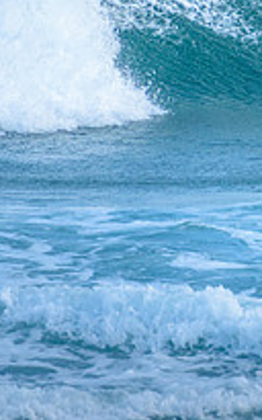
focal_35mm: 1418
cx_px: 533
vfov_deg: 1.5
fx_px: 16211
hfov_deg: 0.9
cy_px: -4
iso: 450
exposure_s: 1/1250
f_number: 5.6
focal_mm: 400
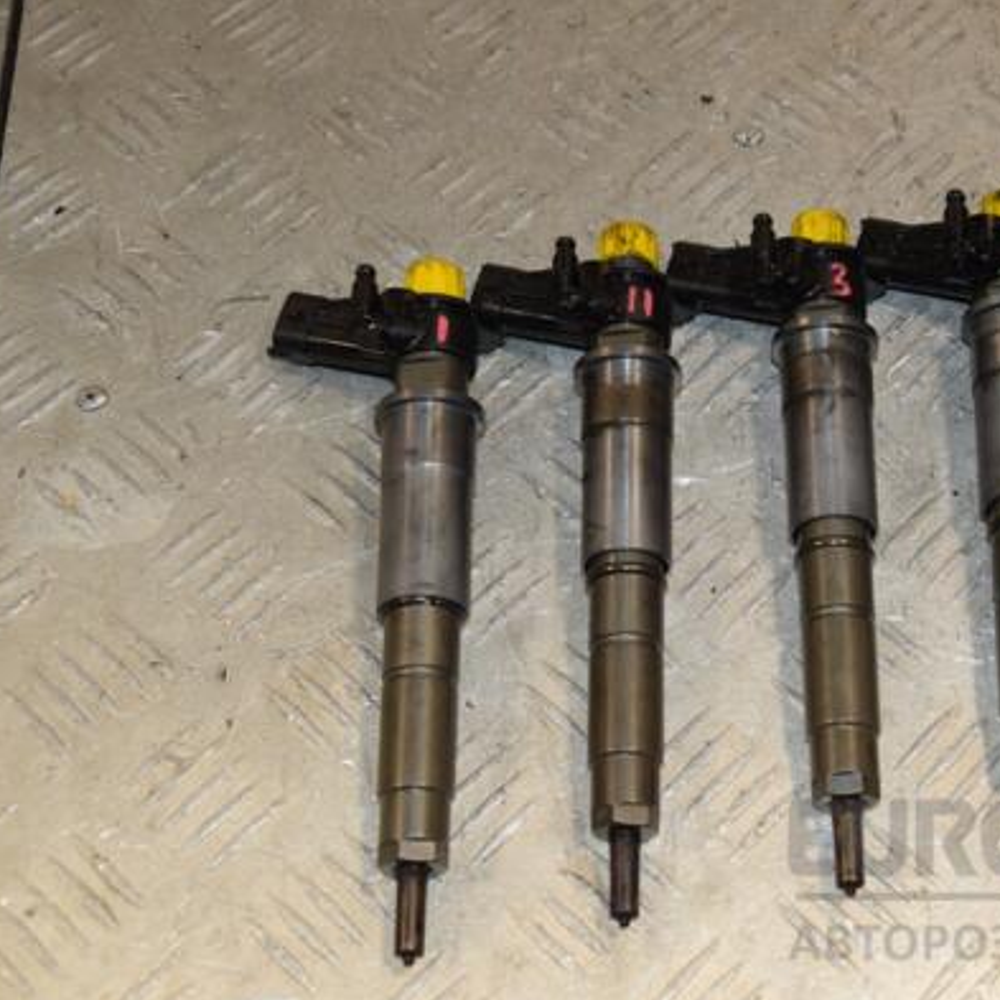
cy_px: 499
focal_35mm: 74
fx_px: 2419
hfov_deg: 23.1
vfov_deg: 23.4
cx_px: 740
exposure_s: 1/200
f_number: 6.3
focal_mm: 38
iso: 800
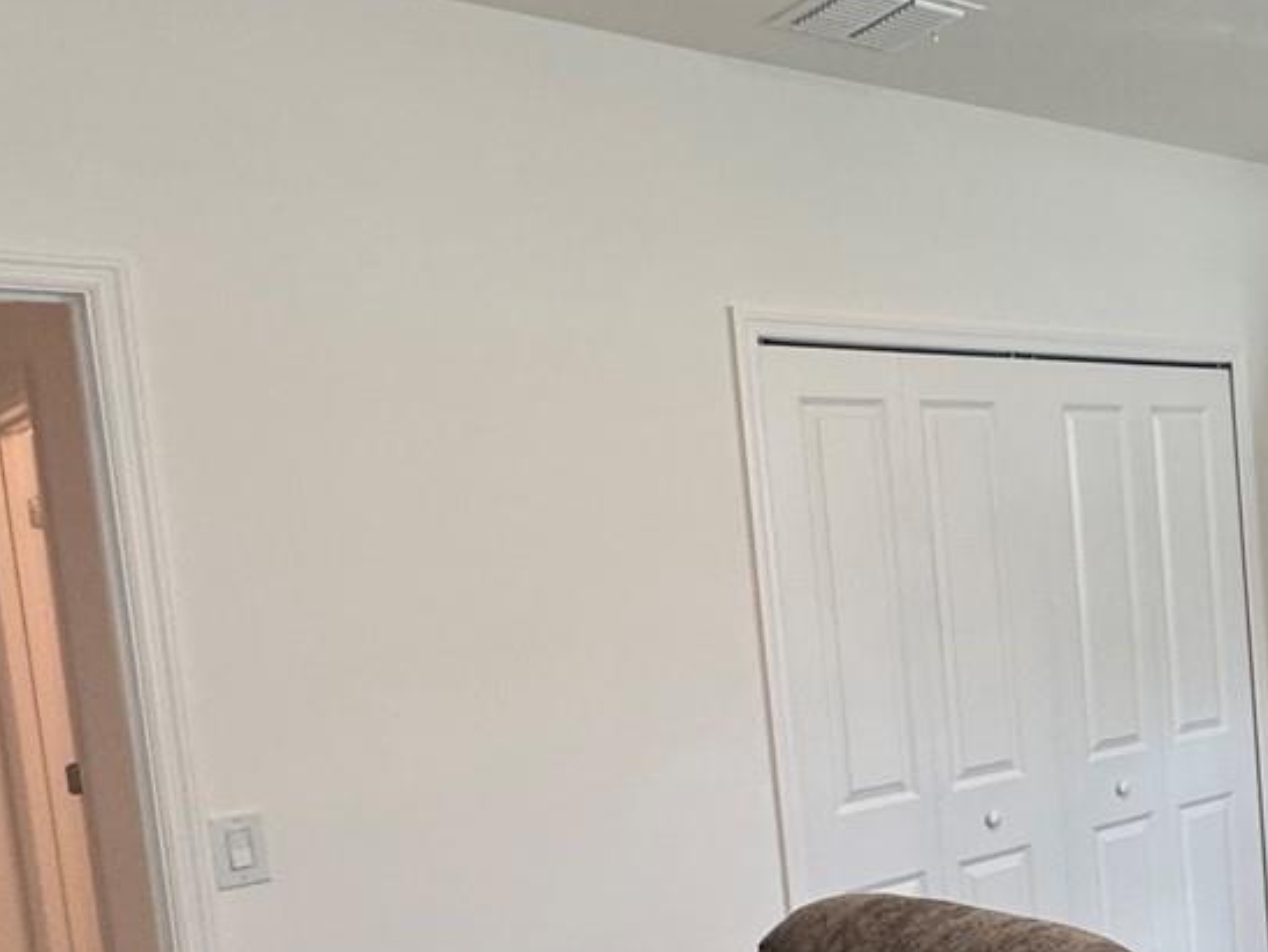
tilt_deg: -5.6
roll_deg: +4.2
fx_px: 1503
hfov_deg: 40.4
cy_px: 662
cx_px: 1254
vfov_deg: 34.7
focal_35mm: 41
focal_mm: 2.22
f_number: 2.2
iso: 200
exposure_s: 1/120
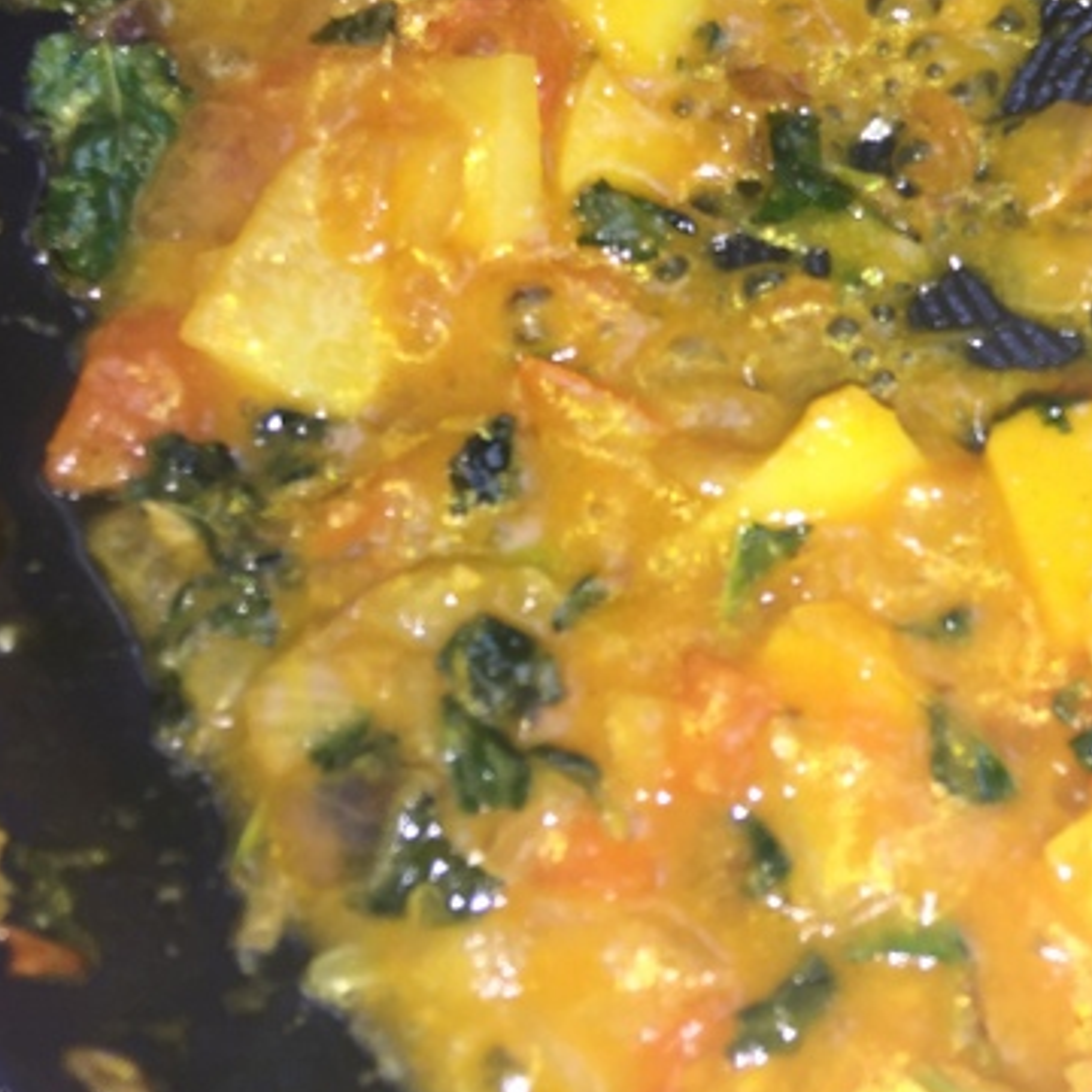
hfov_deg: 27.8
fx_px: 2034
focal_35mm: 57
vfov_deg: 29.3
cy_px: 197
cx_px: 1156
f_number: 2.2
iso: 32
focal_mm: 4.15
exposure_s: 1/49
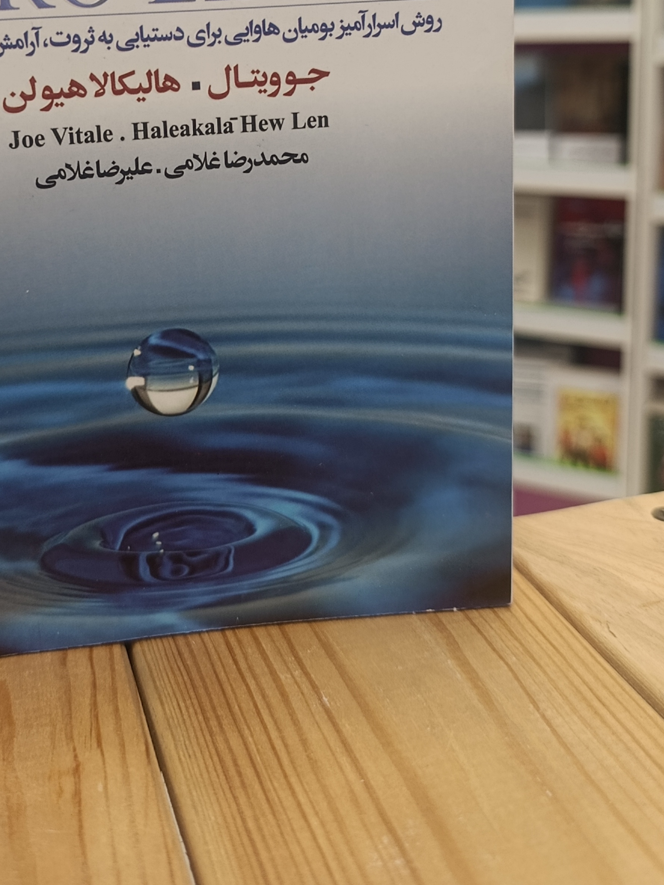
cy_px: 163
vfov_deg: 44.3
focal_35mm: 40
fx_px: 1023
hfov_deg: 35.7
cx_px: 243
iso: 636
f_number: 1.65
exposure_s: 1/100
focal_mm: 6.11
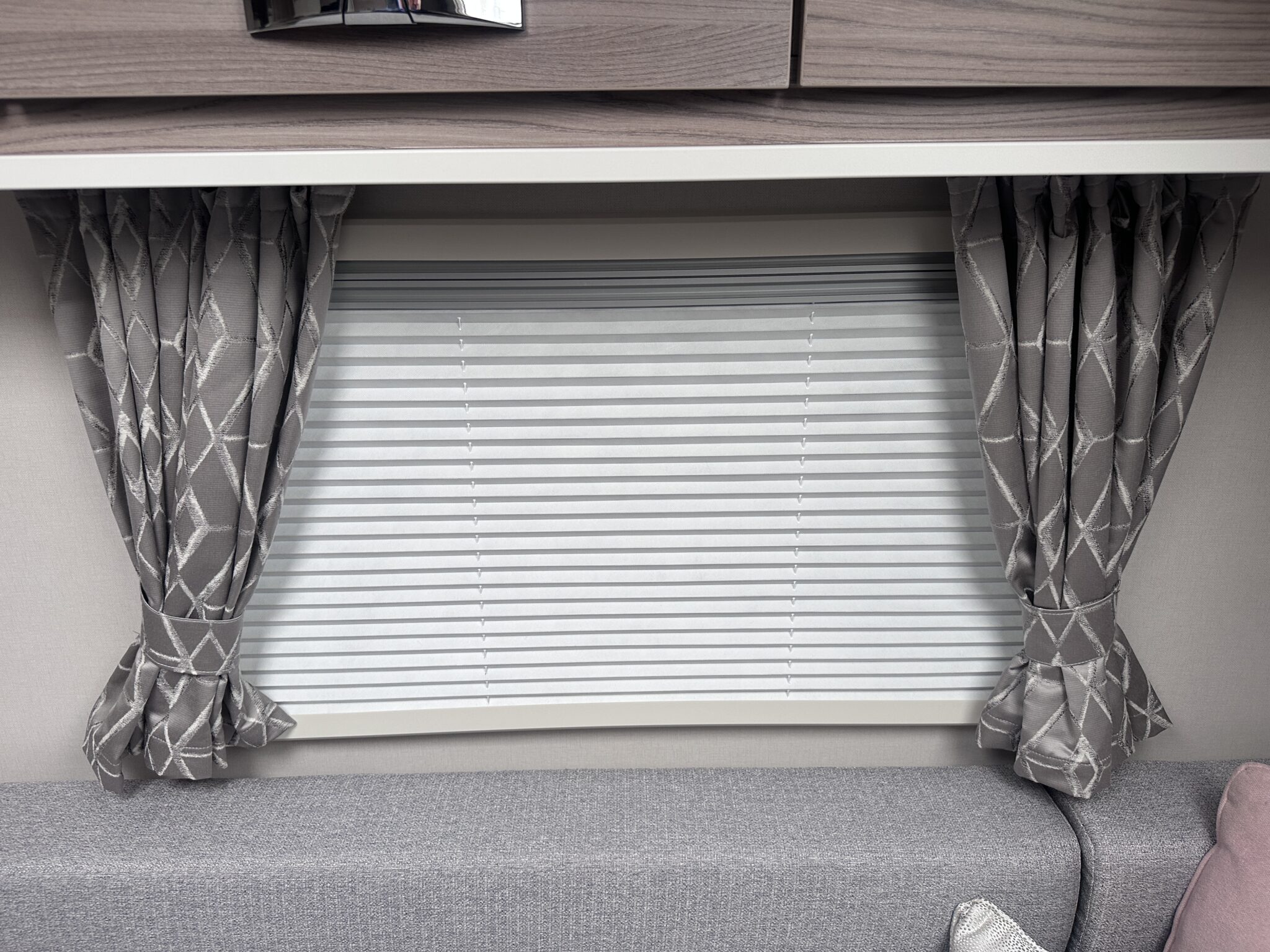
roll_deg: +1.4
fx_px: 881
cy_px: 476
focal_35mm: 24
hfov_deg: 71.6
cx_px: 635
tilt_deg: -18.8
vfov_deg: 56.8
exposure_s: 1/121
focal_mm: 6.86
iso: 125
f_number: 1.78
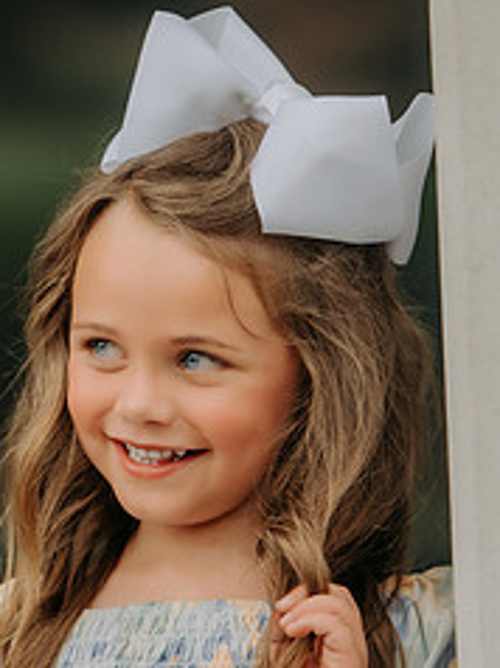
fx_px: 6849
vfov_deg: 5.6
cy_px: 340
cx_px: 208
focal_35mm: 355
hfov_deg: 4.2
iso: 200
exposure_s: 1/320
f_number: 2.8
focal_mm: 130
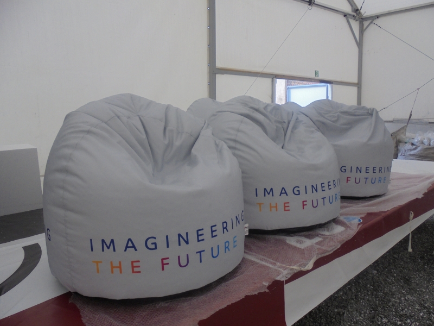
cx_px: 217
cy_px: 163
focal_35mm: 26
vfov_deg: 53.1
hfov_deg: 67.3
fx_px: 326
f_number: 3.5
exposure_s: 1/50
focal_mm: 4.6
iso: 100
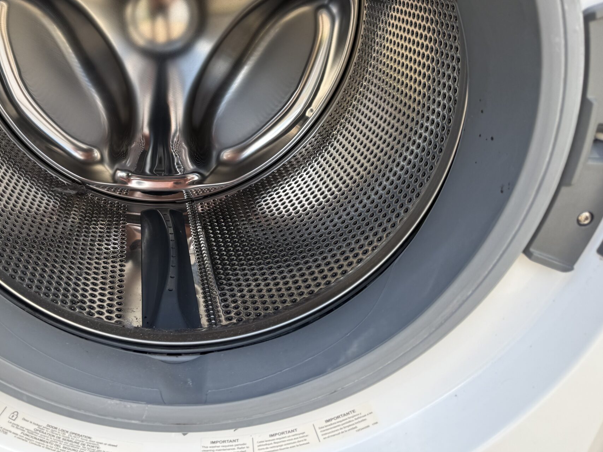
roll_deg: -2.7
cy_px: 118
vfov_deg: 38.7
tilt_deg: -15.0
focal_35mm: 36
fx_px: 627
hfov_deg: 49.8
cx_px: 170
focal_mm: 6.76
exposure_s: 1/589
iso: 80
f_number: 1.78
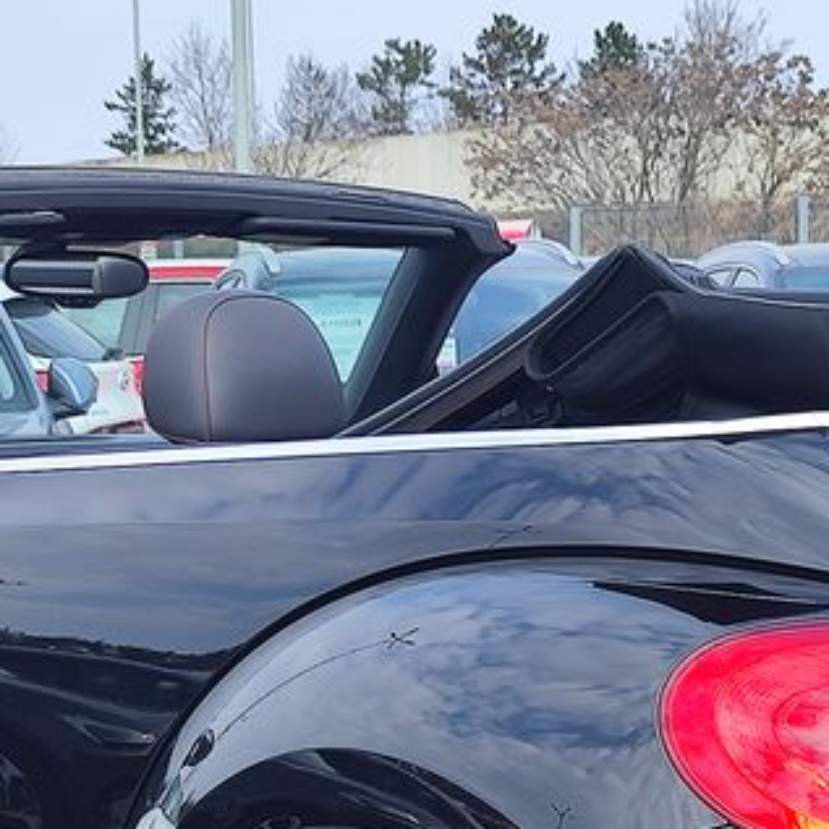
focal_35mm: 77
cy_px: 858
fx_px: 2086
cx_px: 586
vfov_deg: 21.6
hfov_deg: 22.3
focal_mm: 7.01
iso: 50
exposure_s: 1/462
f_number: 1.69
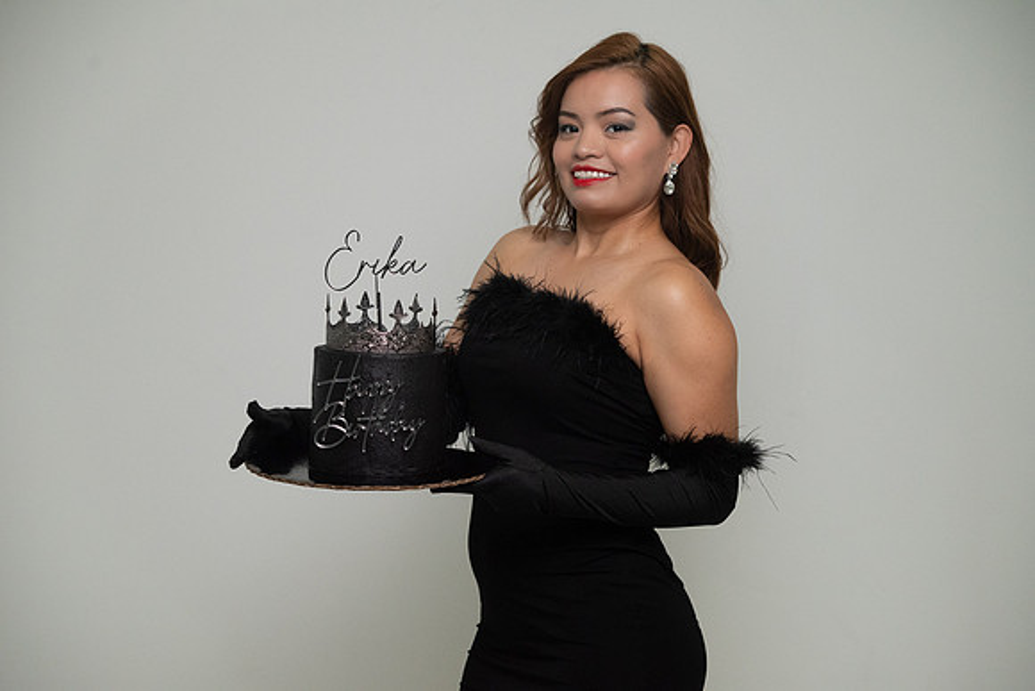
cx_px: 518
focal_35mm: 60
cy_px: 346
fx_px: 1725
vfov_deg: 22.6
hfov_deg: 33.4
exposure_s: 1/500
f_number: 5.6
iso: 3200
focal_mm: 60
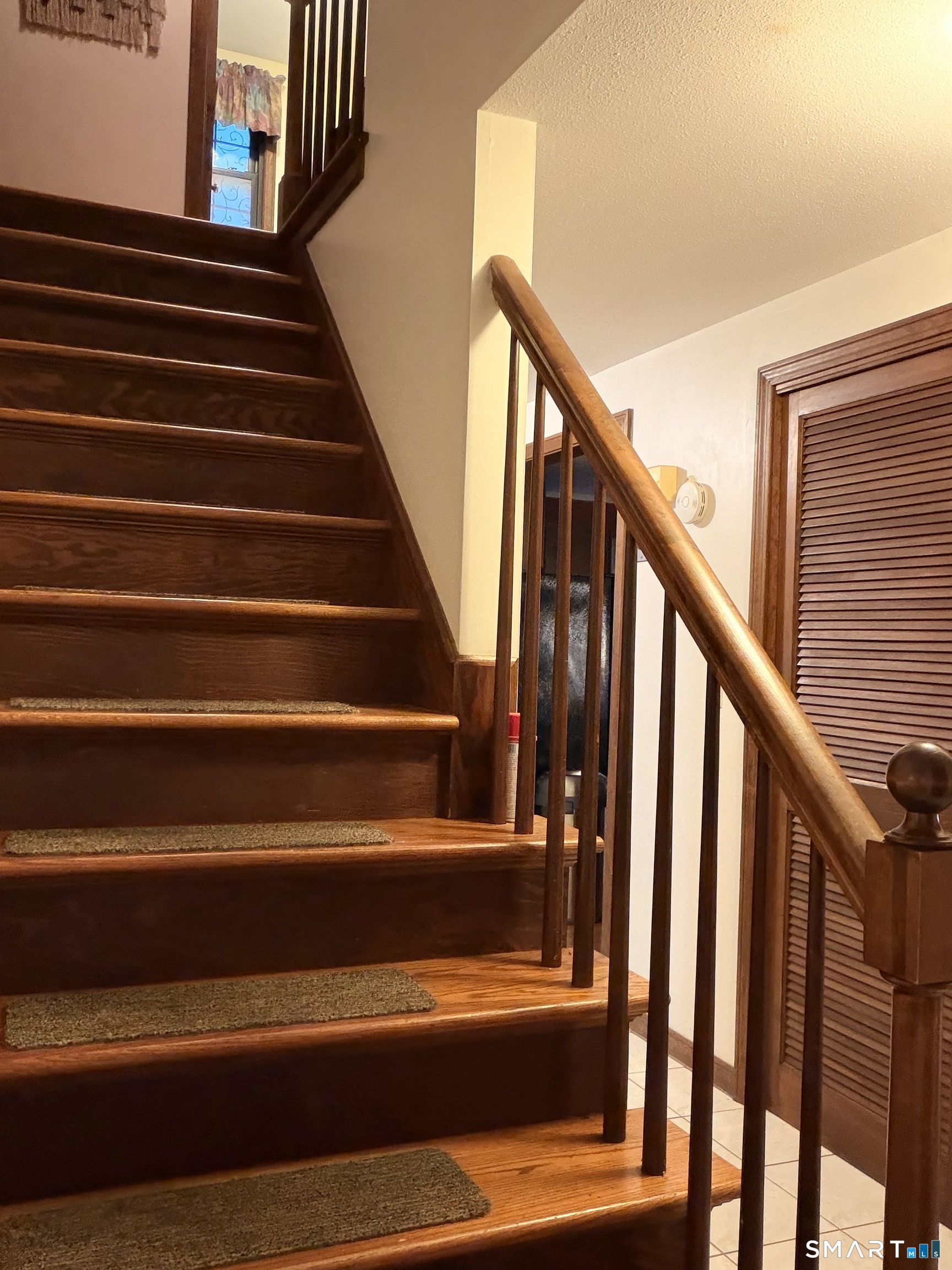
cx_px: 476
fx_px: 1100
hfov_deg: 46.8
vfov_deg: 60.0
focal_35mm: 30
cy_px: 635
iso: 640
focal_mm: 2.71
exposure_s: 1/17
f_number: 1.9
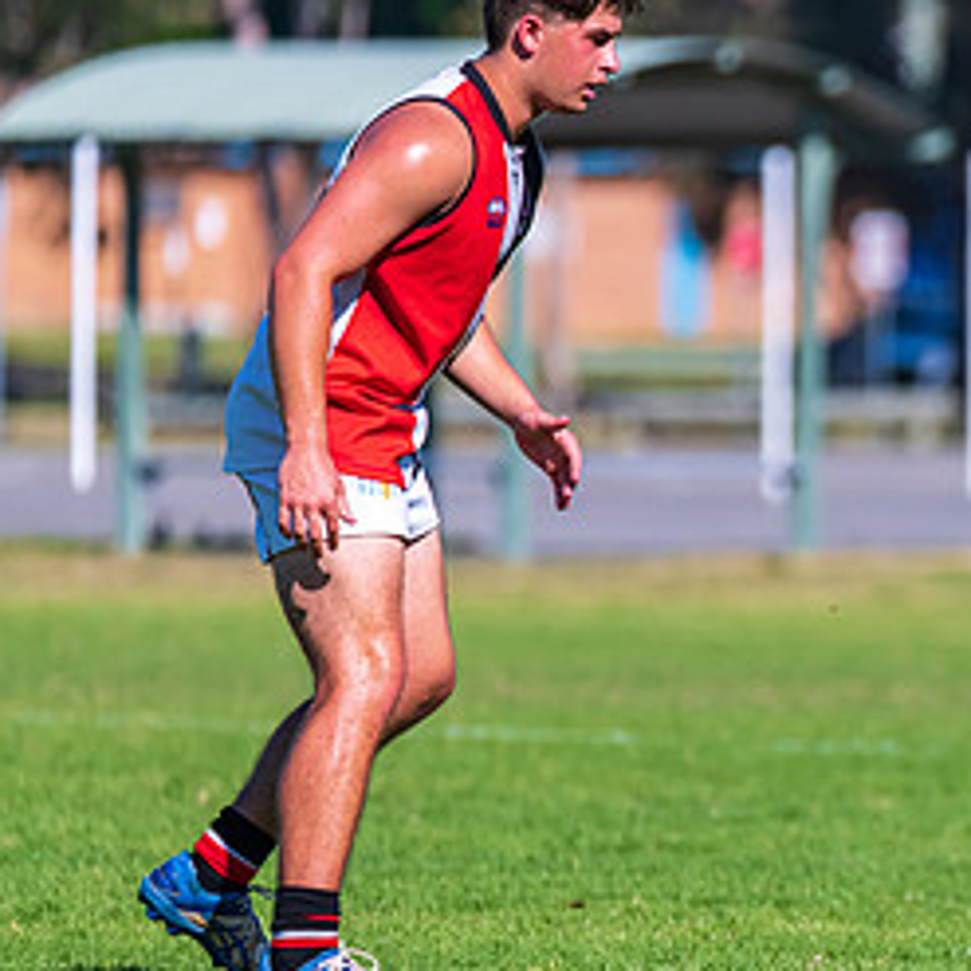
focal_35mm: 797
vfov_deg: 2.2
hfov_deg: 2.2
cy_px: 537
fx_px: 25293
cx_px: 1132
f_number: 6.3
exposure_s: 1/3200
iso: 800
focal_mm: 400
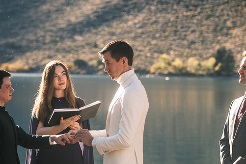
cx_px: 115
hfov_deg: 14.1
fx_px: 998
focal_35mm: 146
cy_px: 76
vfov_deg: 9.4
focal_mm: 83.8
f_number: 3.6
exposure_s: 1/400
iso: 200
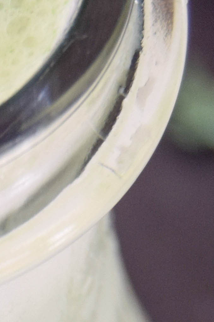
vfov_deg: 5.0
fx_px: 3640
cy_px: 632
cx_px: -198
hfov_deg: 3.3
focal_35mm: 408
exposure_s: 1/200
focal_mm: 46
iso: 400
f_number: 7.1
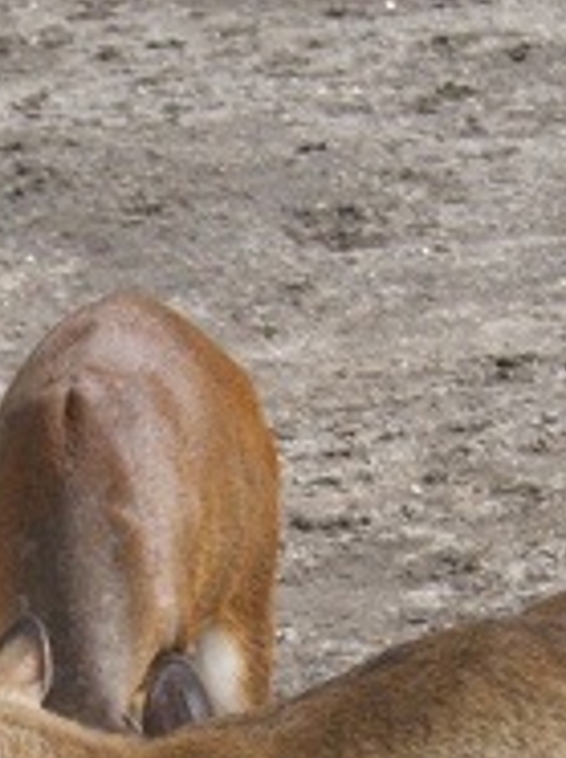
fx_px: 5375
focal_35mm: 246
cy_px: 992
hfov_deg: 6.0
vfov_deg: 8.0
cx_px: -248
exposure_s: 1/60
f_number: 5.6
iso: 400
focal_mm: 40
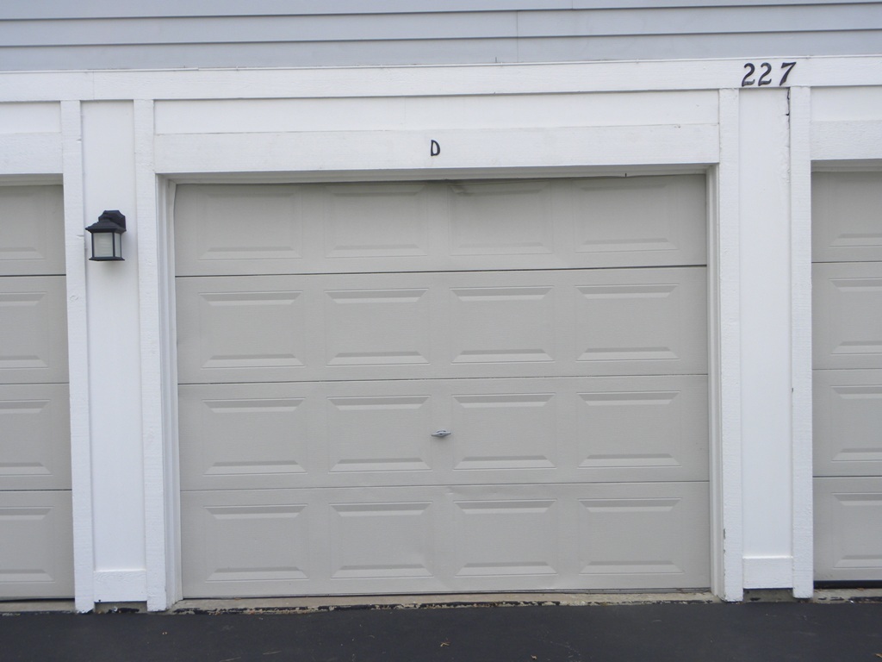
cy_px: 331
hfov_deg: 45.8
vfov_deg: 35.1
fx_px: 1045
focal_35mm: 41
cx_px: 441
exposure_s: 1/337
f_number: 3.2
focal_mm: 7.3
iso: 64
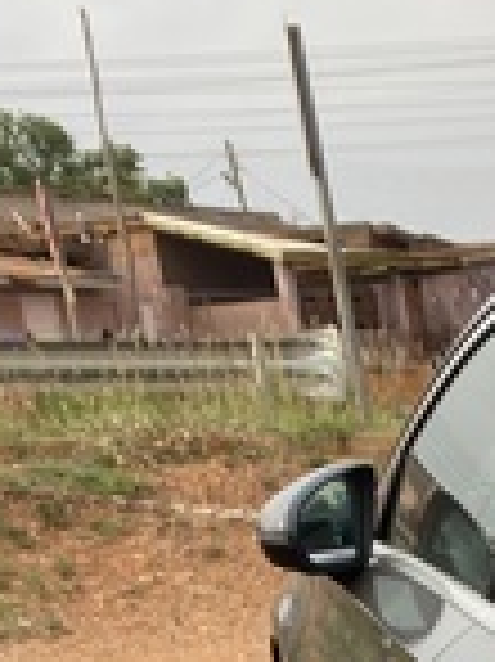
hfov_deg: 12.3
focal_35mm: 106
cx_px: 999
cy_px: 1283
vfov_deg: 15.3
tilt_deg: -20.5
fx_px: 2024
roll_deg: +4.1
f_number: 1.8
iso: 32
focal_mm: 4.25
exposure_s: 1/436
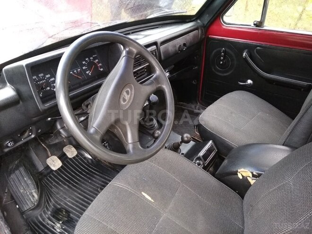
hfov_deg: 79.0
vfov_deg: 63.4
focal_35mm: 21
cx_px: 156
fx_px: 189
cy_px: 117
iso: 552
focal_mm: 3.57
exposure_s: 1/50
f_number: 2
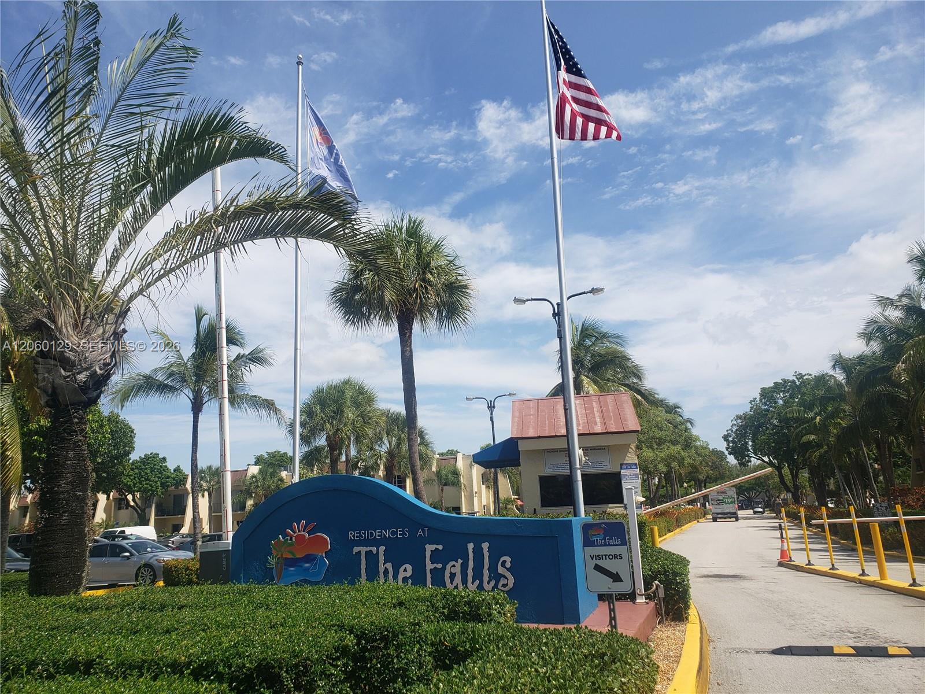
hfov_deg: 67.3
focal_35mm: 26
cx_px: 462
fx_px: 695
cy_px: 347
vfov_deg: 53.1
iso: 50
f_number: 2.4
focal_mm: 4.3
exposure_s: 1/1813
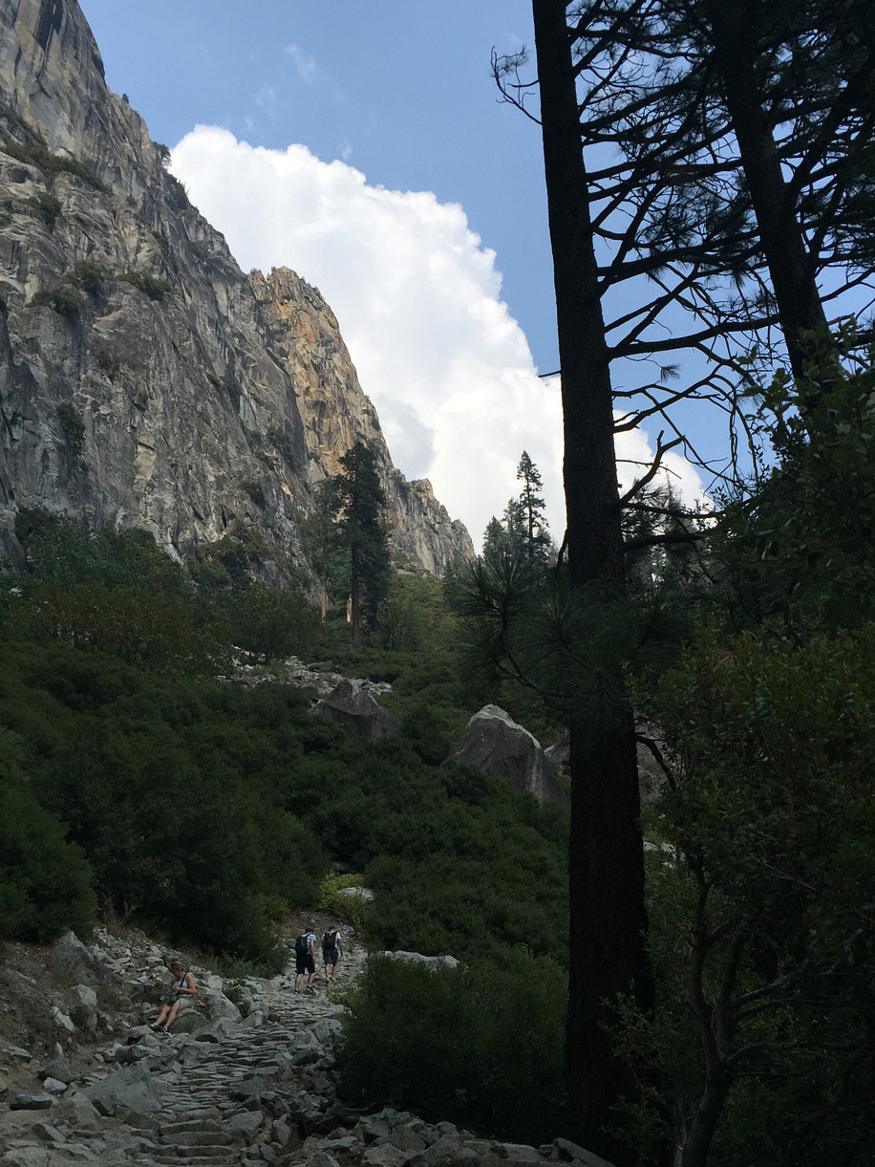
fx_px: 1280
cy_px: 655
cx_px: 435
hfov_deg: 37.7
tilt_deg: +29.8
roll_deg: +4.3
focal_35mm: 38
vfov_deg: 48.9
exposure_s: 1/2639
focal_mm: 4.15
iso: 32
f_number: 2.2
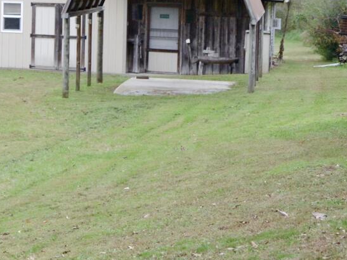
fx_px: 1533
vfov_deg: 9.6
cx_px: -464
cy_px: 4
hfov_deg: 11.0
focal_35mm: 153
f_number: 2.8
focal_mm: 29
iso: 1600
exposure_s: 1/2000
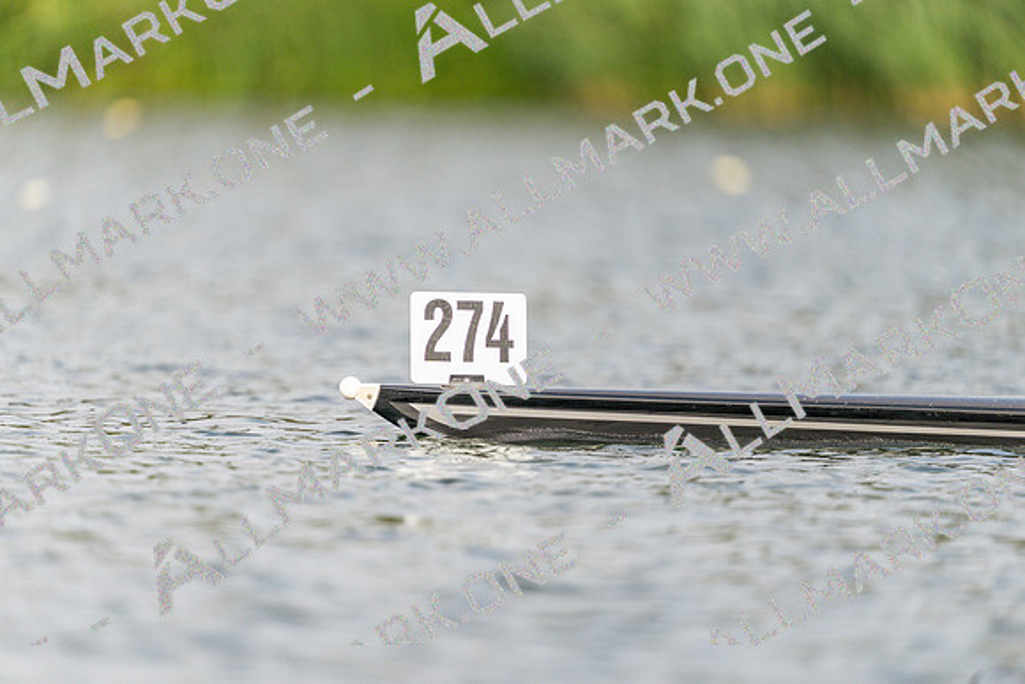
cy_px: 342
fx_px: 17087
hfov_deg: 3.4
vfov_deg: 2.3
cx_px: 512
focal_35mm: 600
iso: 200
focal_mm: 600
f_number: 4
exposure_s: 1/2500
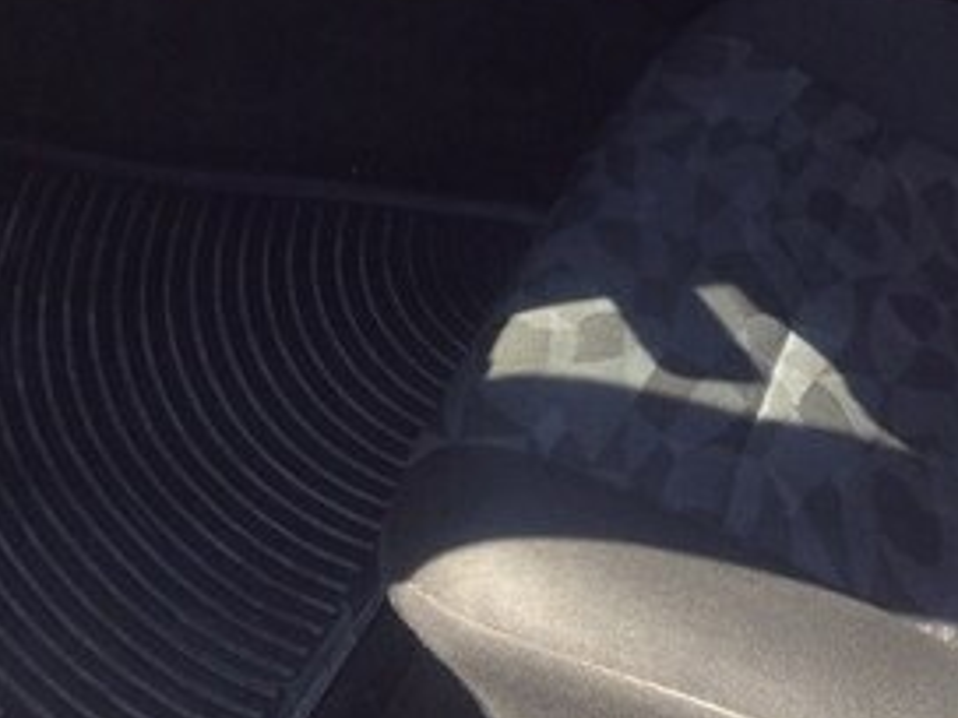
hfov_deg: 23.1
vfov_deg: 17.6
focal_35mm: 80
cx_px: 1035
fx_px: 2214
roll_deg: -11.0
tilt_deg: -31.9
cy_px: -139
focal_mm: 4.12
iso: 50
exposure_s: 1/157
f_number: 2.4
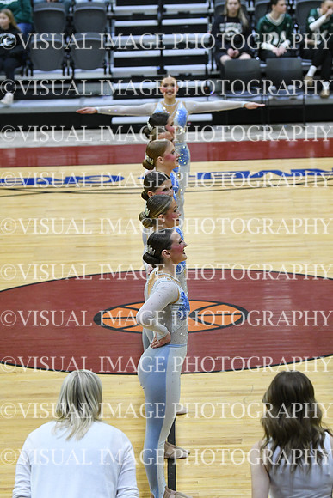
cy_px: 249
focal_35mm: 165
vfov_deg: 12.4
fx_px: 2288
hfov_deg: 8.3
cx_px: 166
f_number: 4
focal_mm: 110
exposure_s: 1/400
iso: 5000
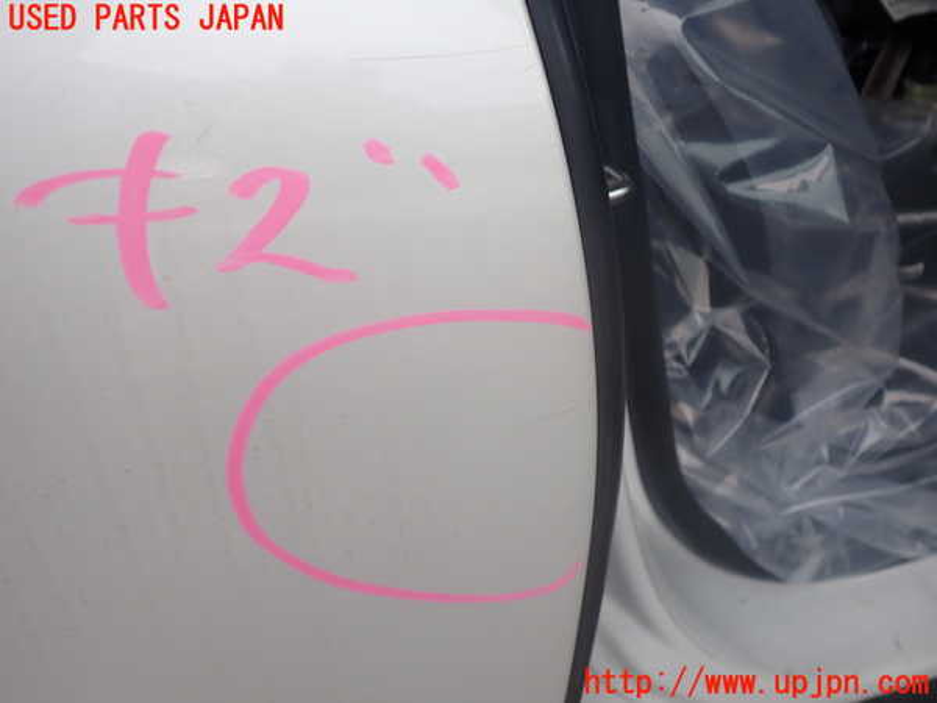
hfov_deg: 60.0
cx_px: 468
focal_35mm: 30
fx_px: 812
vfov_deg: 46.8
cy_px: 352
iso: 100
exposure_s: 1/160
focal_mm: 5.4
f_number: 2.3
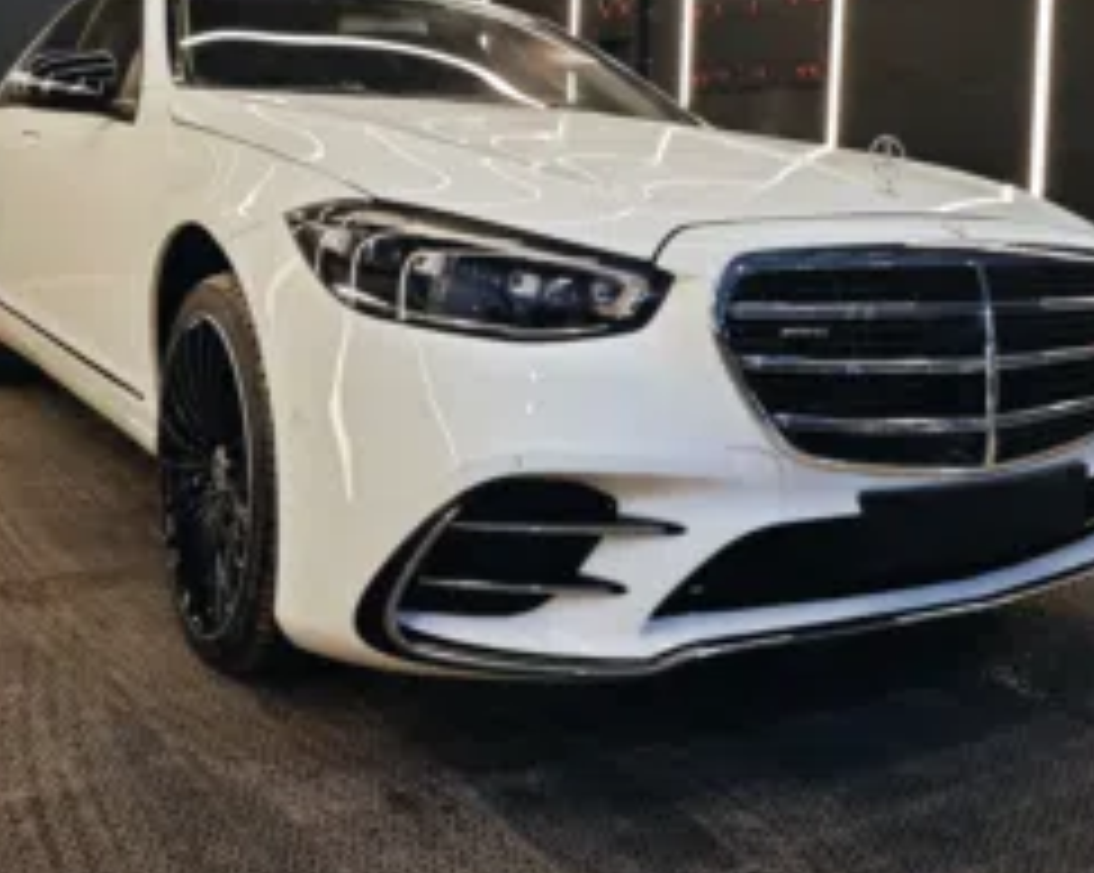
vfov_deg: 39.0
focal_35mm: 37
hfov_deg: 49.1
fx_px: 1197
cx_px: 536
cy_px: 220
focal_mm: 8.7
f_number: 1.9
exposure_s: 1/100
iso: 320
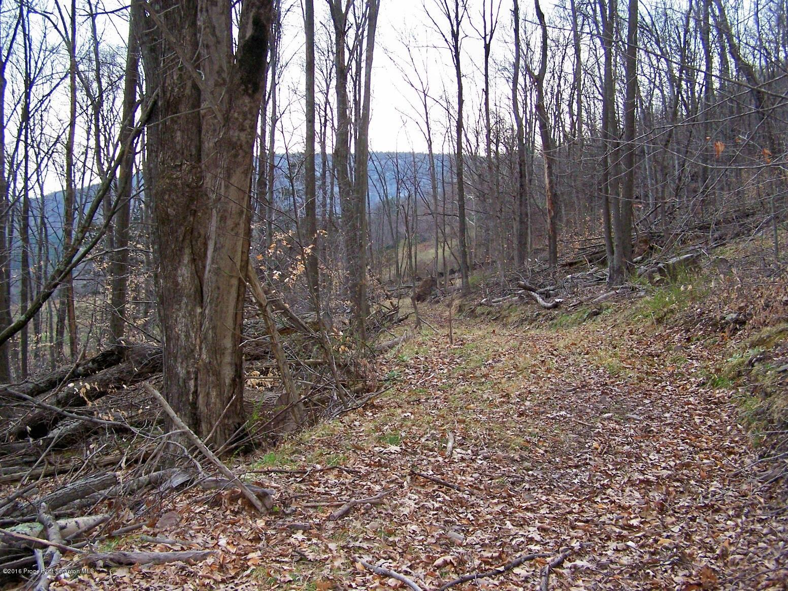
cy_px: 296
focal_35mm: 38
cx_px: 394
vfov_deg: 37.7
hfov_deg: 49.0
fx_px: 865
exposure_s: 1/60
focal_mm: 6.3
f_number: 2.8
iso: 140
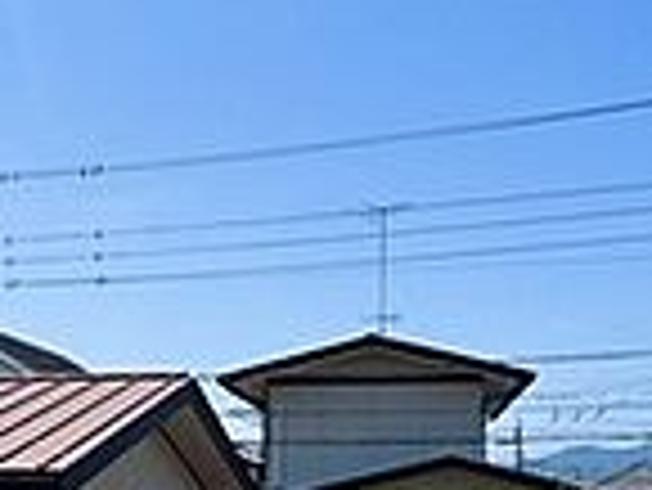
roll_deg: -0.3
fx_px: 1093
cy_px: 499
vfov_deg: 24.1
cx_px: 162
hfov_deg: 32.6
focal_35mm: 58
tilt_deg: +0.2
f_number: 2.2
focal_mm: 2.22
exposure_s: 1/1927
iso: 50
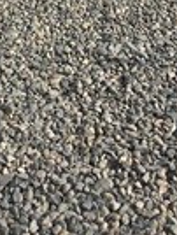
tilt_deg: -16.1
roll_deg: -0.4
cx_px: 109
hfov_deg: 13.9
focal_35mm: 107
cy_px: -158
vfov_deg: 16.1
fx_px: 727
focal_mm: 4.15
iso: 25
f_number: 2.2
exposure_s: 1/1876
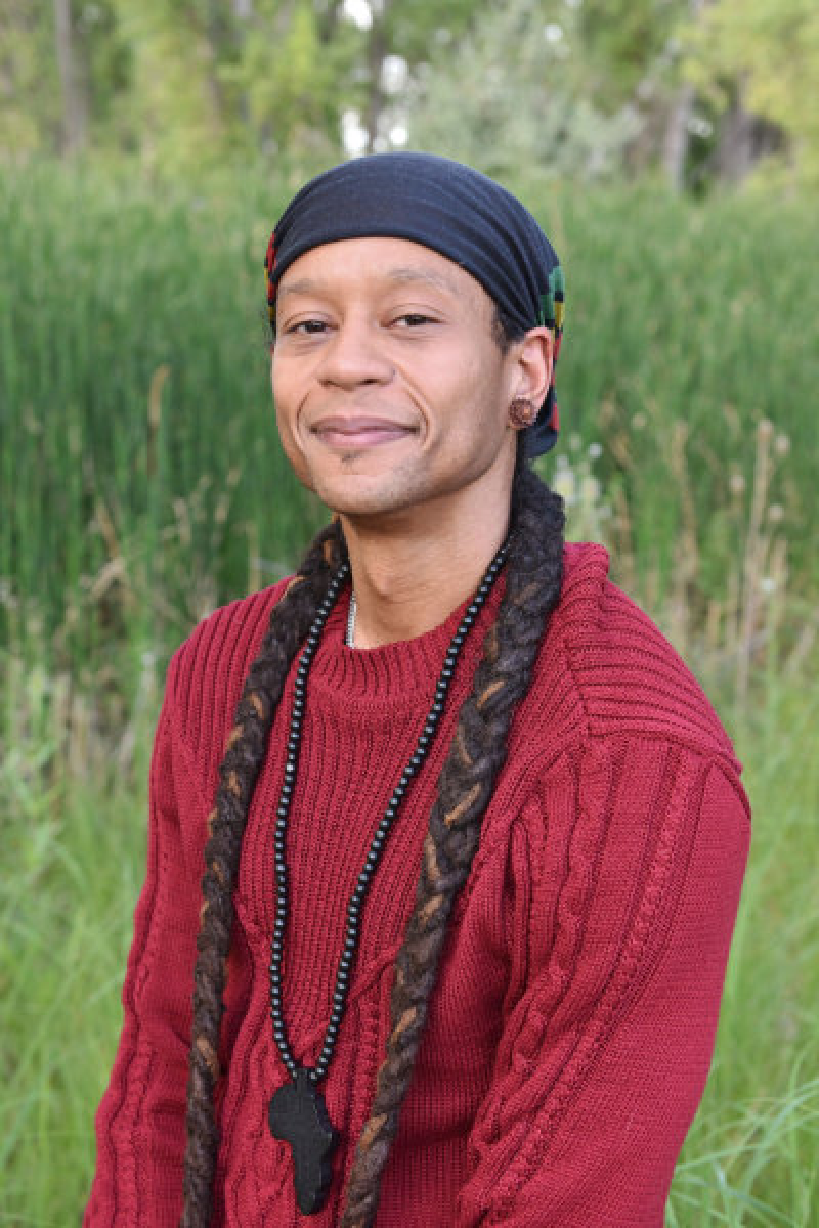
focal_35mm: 50
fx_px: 1706
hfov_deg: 27.0
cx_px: 410
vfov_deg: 39.6
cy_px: 614
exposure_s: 1/320
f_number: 4
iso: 800
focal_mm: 50
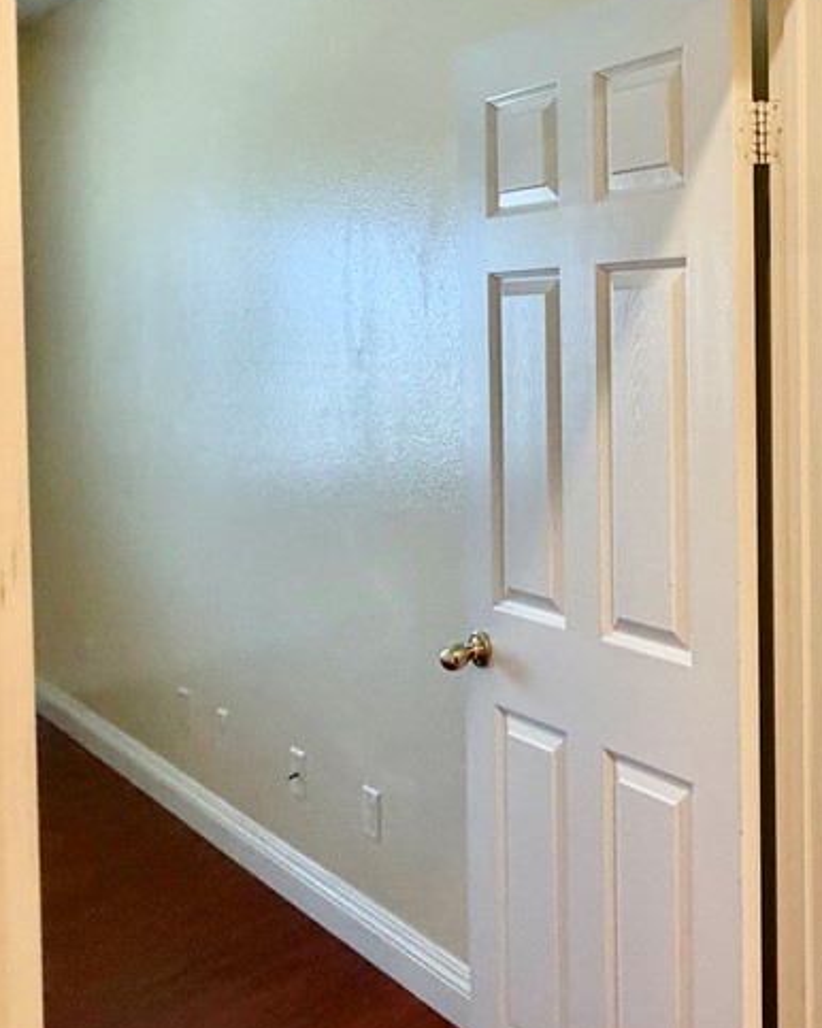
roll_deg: +0.5
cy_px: 343
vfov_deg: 59.1
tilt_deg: -0.6
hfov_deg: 37.0
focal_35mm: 29
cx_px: 1005
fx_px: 882
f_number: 2.2
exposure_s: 1/120
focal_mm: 2.22
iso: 250
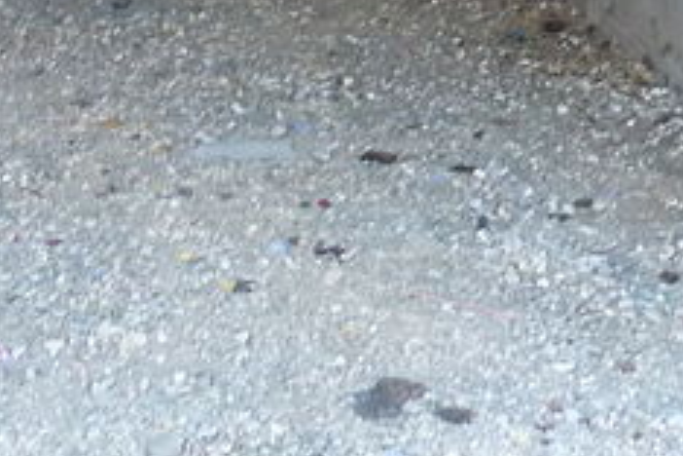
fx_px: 2106
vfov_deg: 11.9
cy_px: -202
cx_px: 117
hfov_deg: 18.2
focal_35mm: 111
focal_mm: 4.1
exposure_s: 1/30
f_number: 3.3
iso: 200
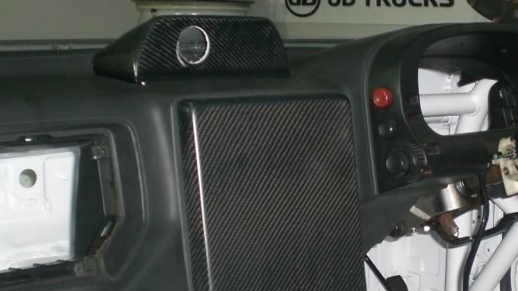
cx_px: 432
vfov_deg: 16.4
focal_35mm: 73
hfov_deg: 28.2
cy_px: 227
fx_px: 1003
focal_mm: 6.3
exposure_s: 1/60
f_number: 3.1
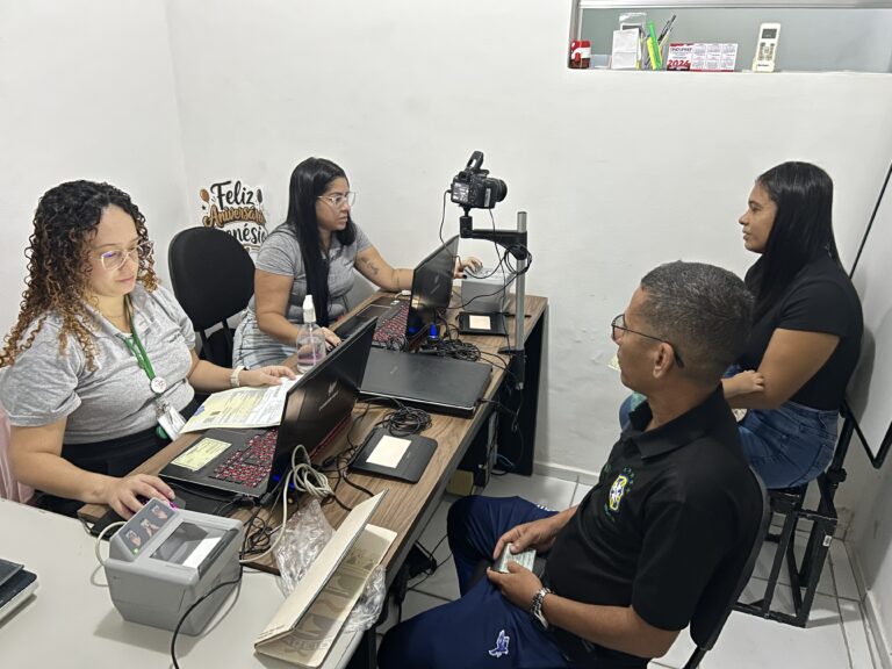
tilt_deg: -24.3
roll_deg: -0.7
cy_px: 334
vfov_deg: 53.1
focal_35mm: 26
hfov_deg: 67.3
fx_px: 670
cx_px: 446
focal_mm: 5.7
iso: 500
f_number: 1.5
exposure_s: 1/40
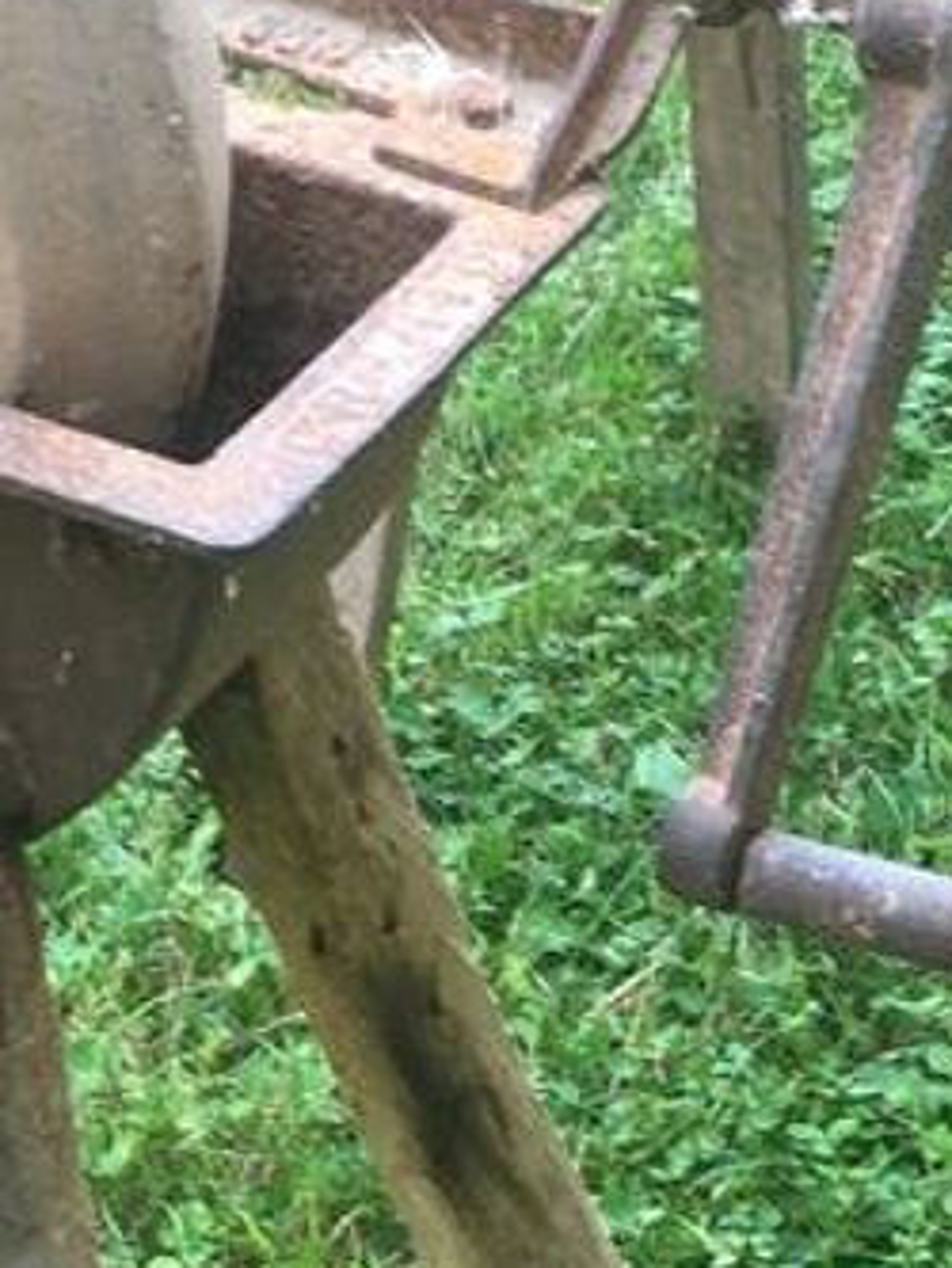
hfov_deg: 12.8
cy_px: 1022
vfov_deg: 16.8
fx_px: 4251
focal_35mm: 116
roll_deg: +4.2
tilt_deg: -43.6
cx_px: 320
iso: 25
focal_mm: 4.15
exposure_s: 1/50
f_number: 2.2
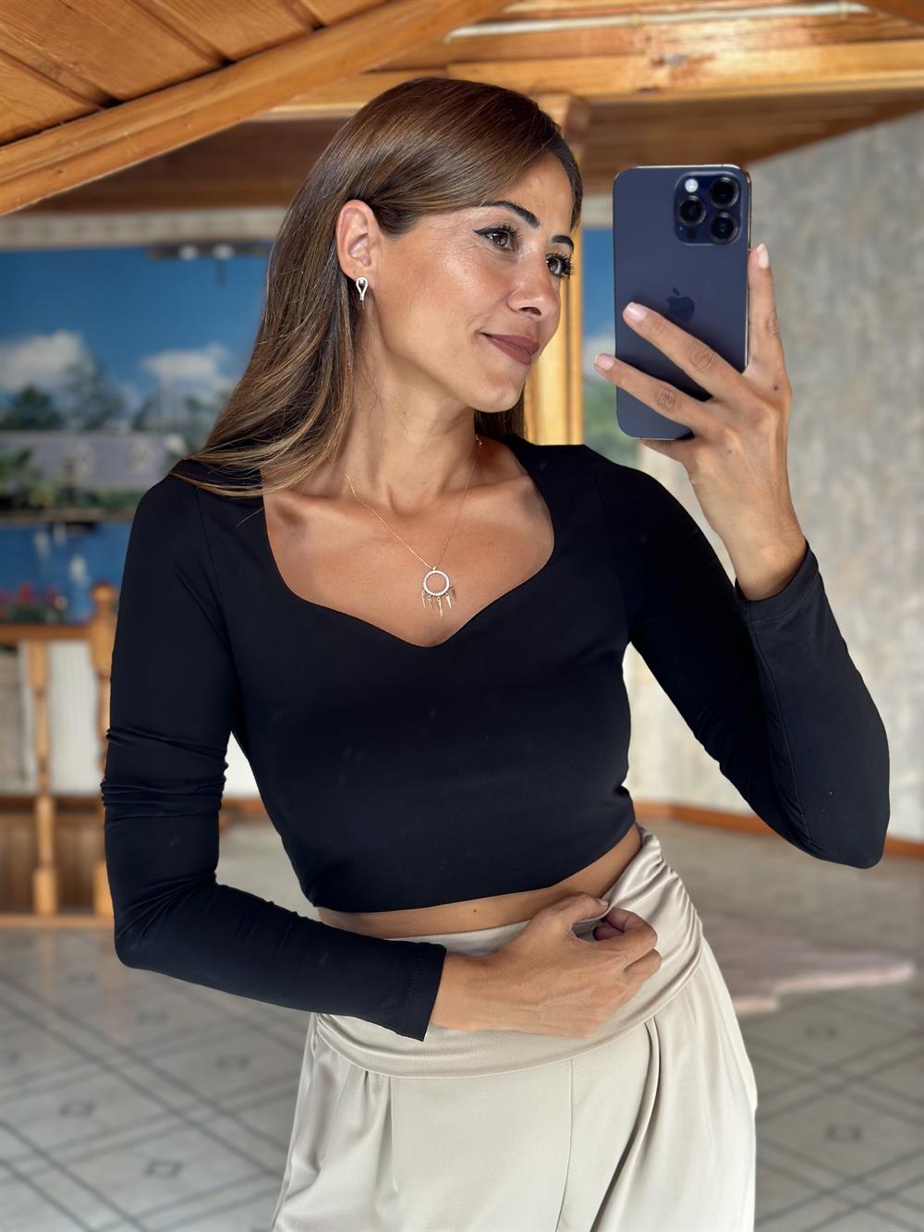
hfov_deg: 30.3
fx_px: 1708
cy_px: 616
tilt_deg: -17.4
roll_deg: +3.1
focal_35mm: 48
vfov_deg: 39.7
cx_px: 462
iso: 160
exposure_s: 1/60
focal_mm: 6.86
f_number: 1.78
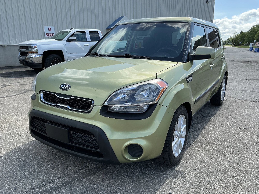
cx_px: 130
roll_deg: +1.5
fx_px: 209
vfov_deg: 49.7
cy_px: 97
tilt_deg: -11.2
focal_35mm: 28
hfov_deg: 63.4
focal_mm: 3
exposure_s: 1/792
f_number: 1.8
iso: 25
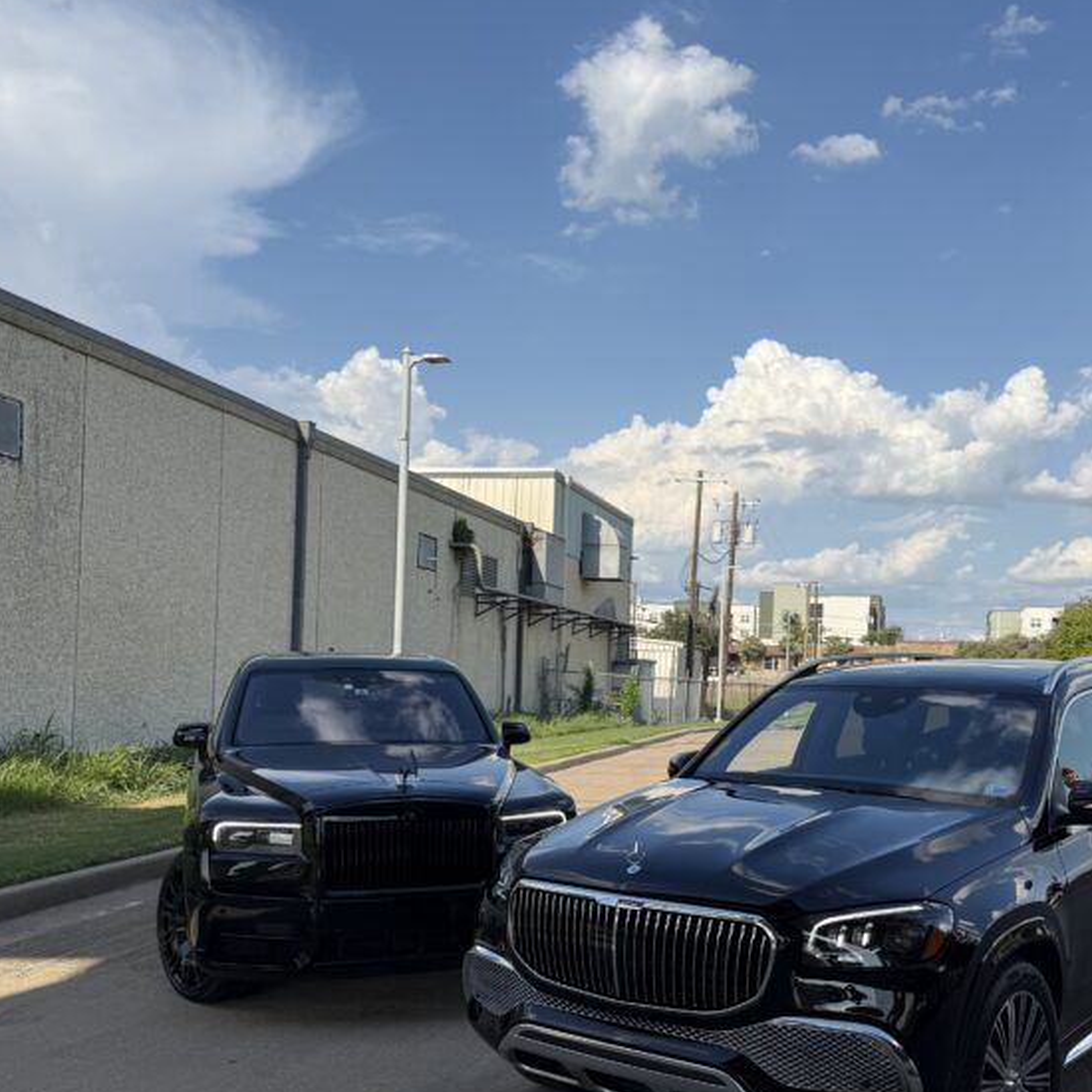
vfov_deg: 45.7
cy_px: 680
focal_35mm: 36
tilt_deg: +0.2
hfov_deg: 45.8
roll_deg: -0.8
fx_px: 1285
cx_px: 645
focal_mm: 6.76
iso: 80
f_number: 1.78
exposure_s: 1/4673
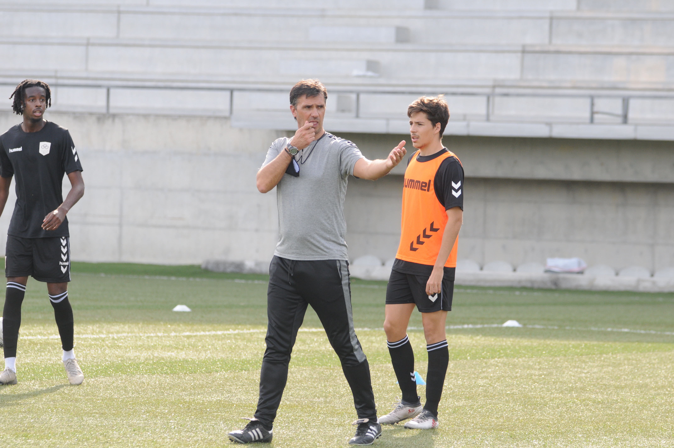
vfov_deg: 5.5
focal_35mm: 248
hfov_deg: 8.3
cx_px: 337
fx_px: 4628
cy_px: 224
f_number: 4.5
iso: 400
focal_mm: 165
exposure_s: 1/500
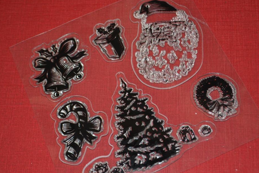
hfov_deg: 27.1
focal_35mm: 75
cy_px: 94
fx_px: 536
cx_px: 127
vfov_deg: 18.3
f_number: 5.3
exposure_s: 1/60
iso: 1000
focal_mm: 45
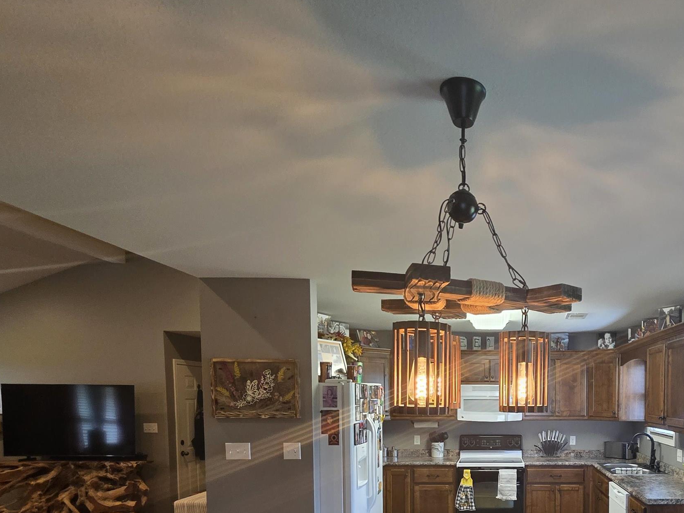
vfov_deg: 52.0
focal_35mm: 24
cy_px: 432
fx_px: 474
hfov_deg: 66.8
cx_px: 518
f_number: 1.9
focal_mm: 2.2
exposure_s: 1/120
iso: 250
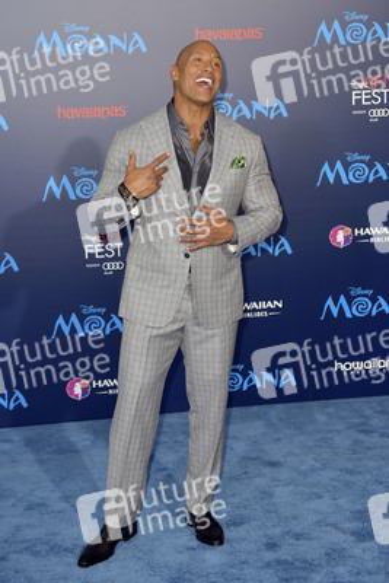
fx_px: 907
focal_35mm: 56
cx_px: 194
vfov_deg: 35.6
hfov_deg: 24.2
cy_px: 292
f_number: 4.5
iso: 400
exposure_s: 1/320
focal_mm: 56
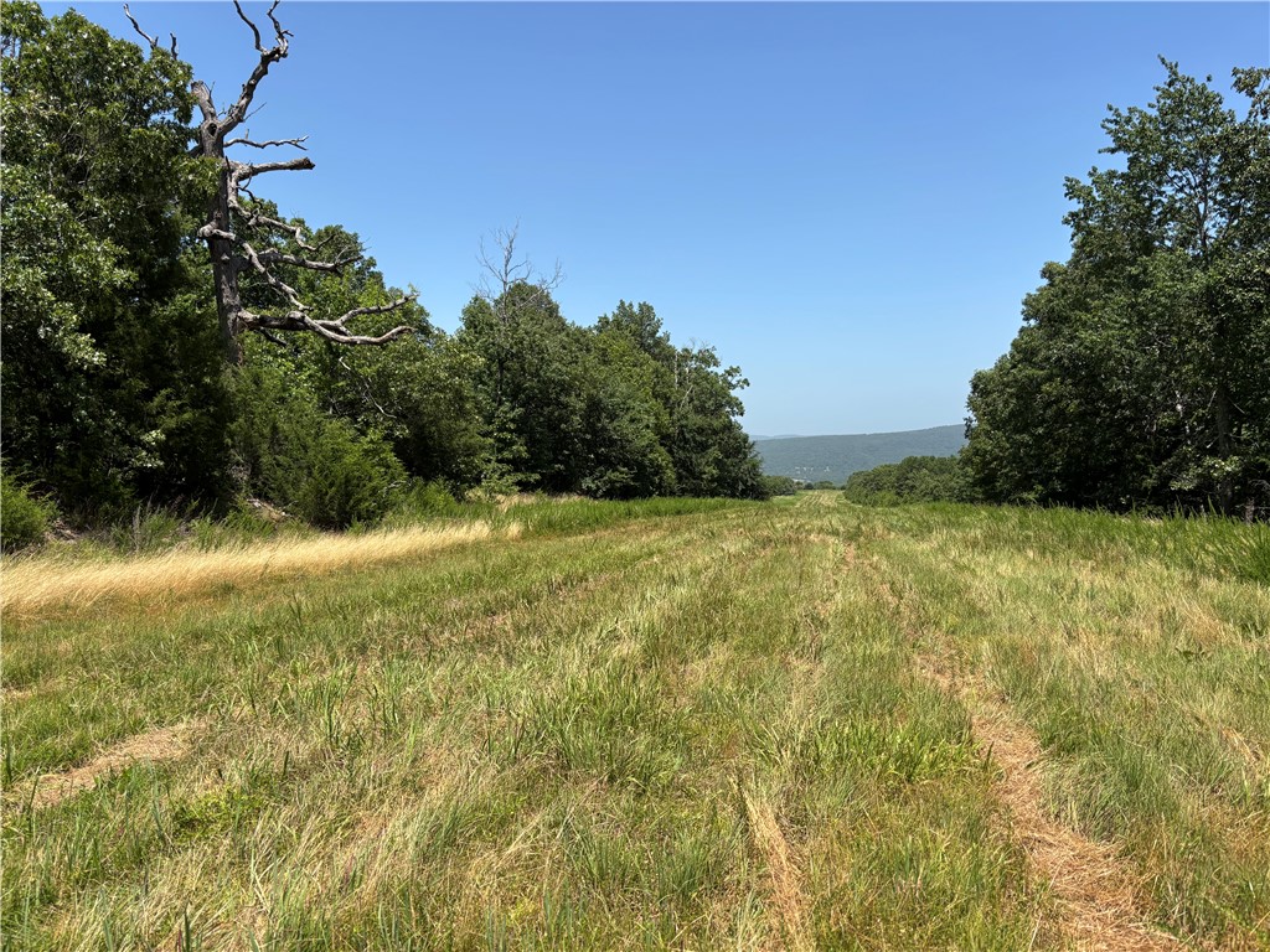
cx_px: 635
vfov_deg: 53.1
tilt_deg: -2.9
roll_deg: +0.4
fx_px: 954
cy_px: 476
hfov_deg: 67.3
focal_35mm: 26
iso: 50
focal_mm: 5.96
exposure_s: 1/3205
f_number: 1.6
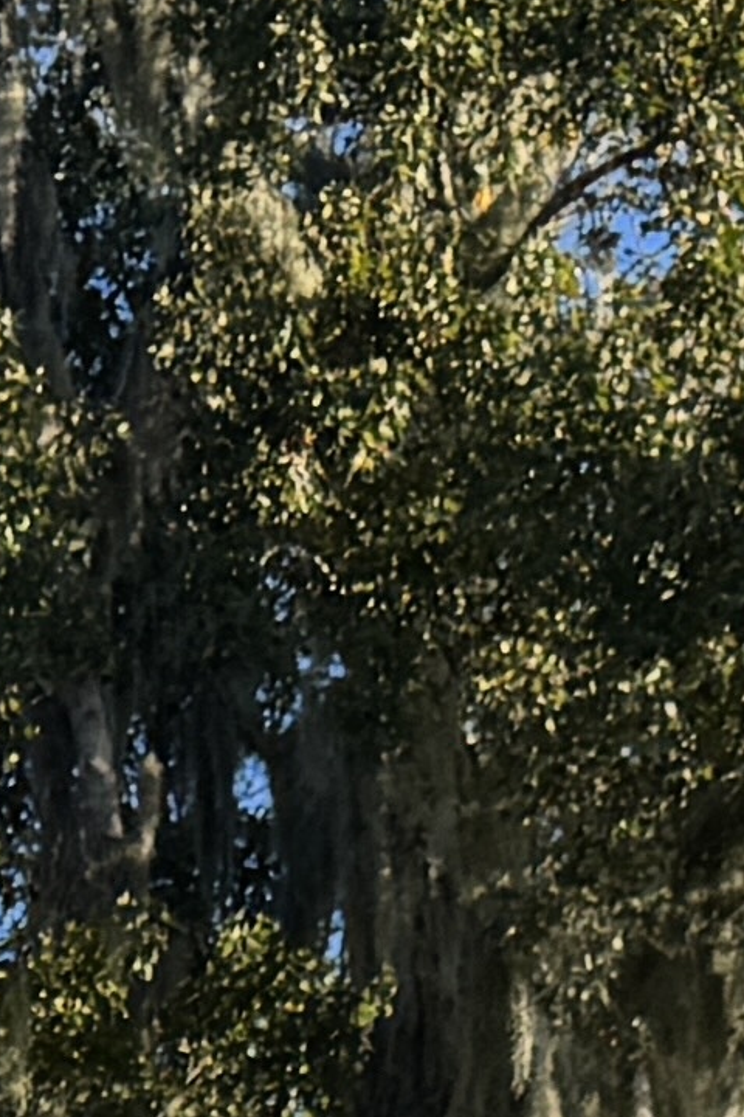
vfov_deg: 8.7
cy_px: 3235
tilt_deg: +1.3
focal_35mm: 198
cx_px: -333
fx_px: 6138
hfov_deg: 6.8
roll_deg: +0.5
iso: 80
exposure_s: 1/2174
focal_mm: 6.76
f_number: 1.78
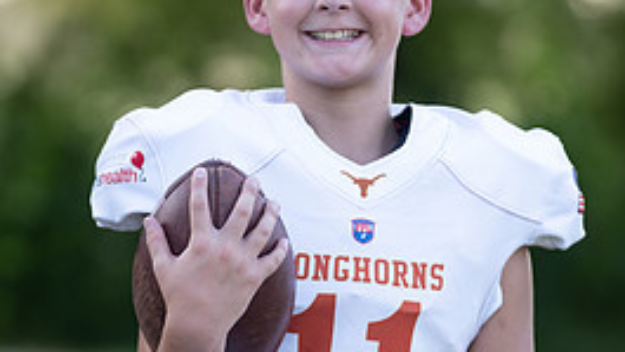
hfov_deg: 6.1
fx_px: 5866
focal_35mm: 354
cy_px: 251
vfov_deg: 3.4
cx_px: 361
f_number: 2.8
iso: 250
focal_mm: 143
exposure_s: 1/400
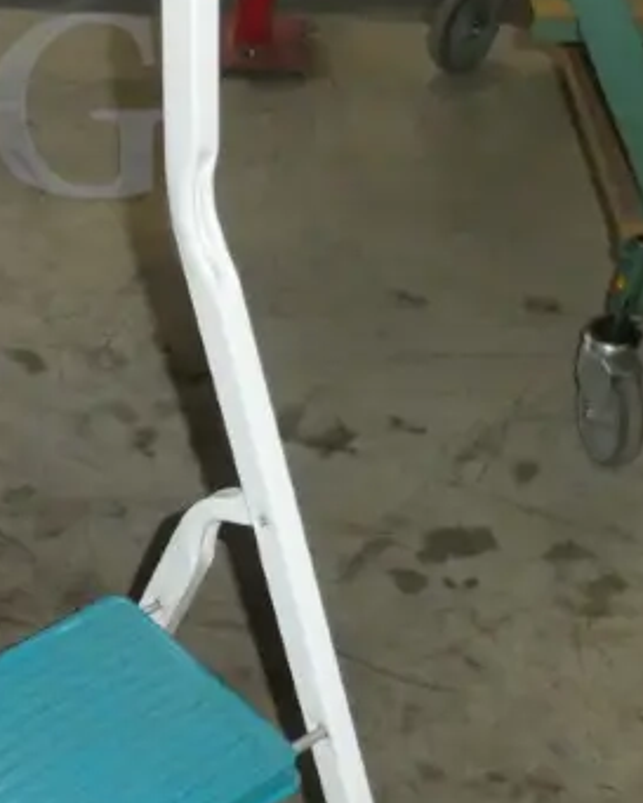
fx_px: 1950
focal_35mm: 82
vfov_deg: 22.6
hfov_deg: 18.2
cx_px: -9
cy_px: 737
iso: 800
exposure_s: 1/125
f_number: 3.5
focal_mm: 5
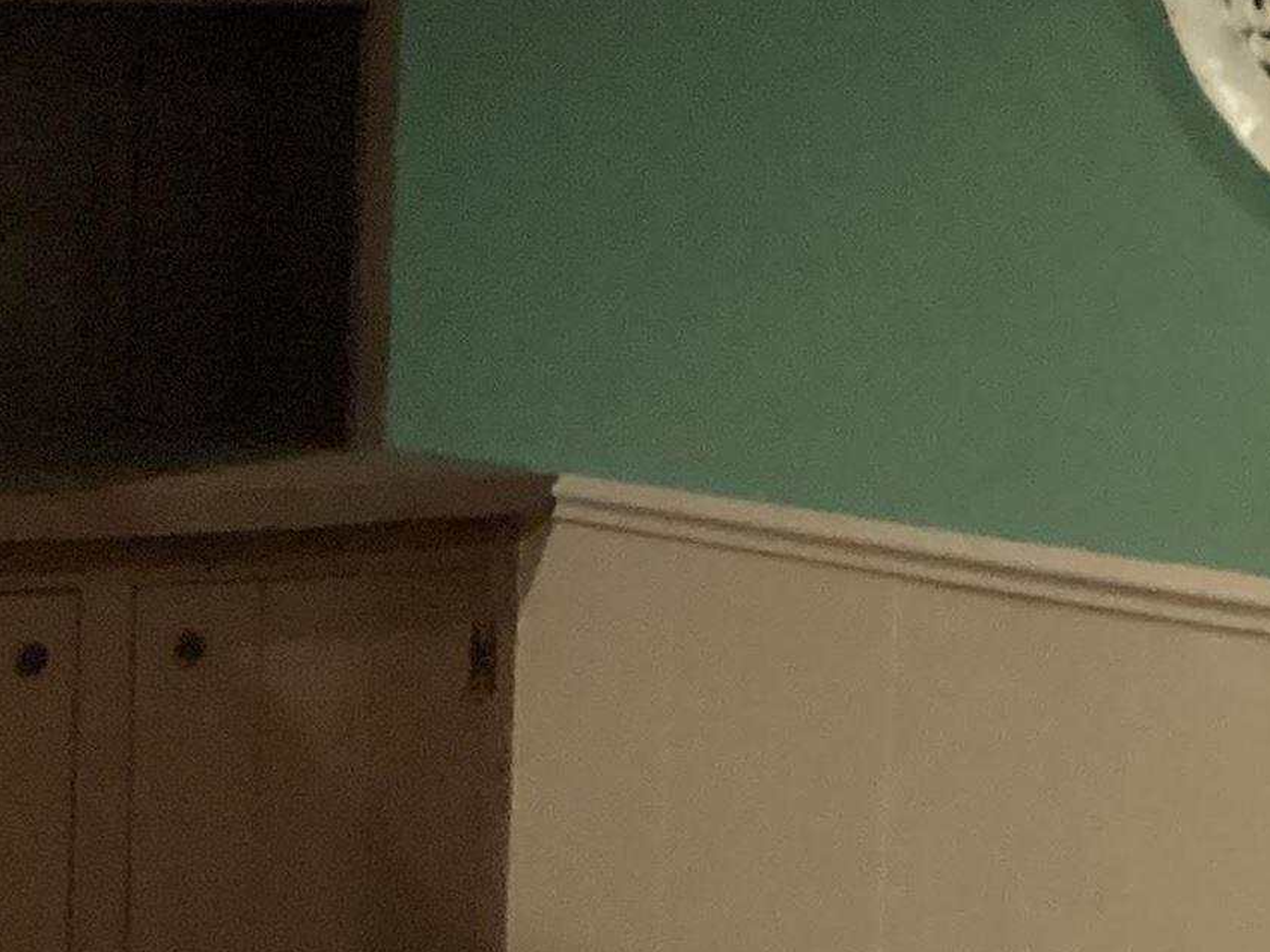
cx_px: -880
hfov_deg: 15.4
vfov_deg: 13.1
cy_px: 378
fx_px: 4145
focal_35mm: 113
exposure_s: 1/30
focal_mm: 3.3
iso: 640
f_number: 2.4
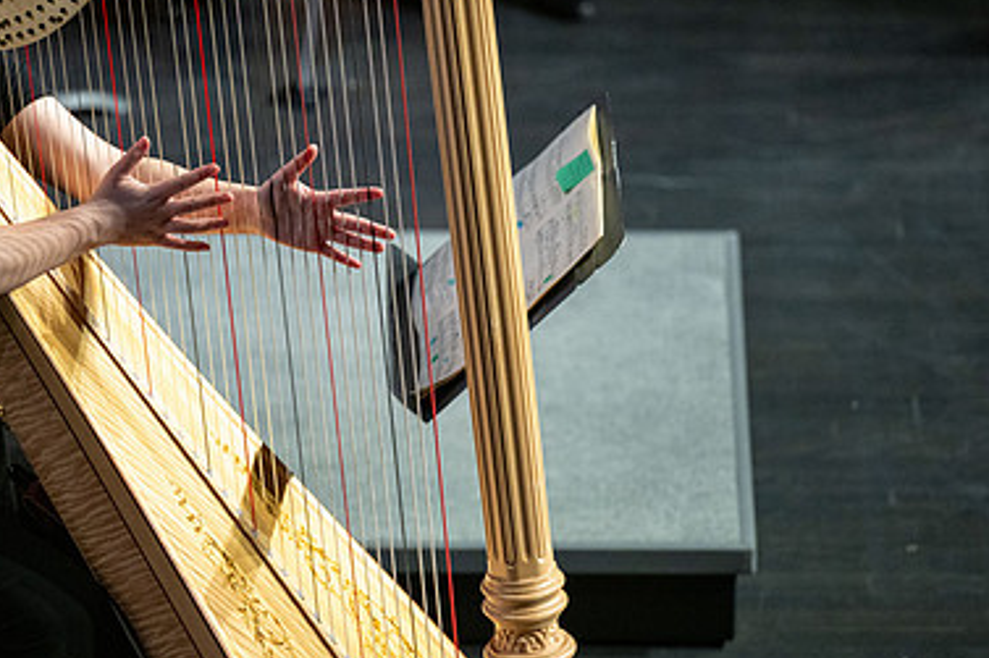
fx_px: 8457
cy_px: 363
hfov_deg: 6.7
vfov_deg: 4.5
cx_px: 407
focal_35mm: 308
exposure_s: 1/400
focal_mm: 200
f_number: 2.8
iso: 2500
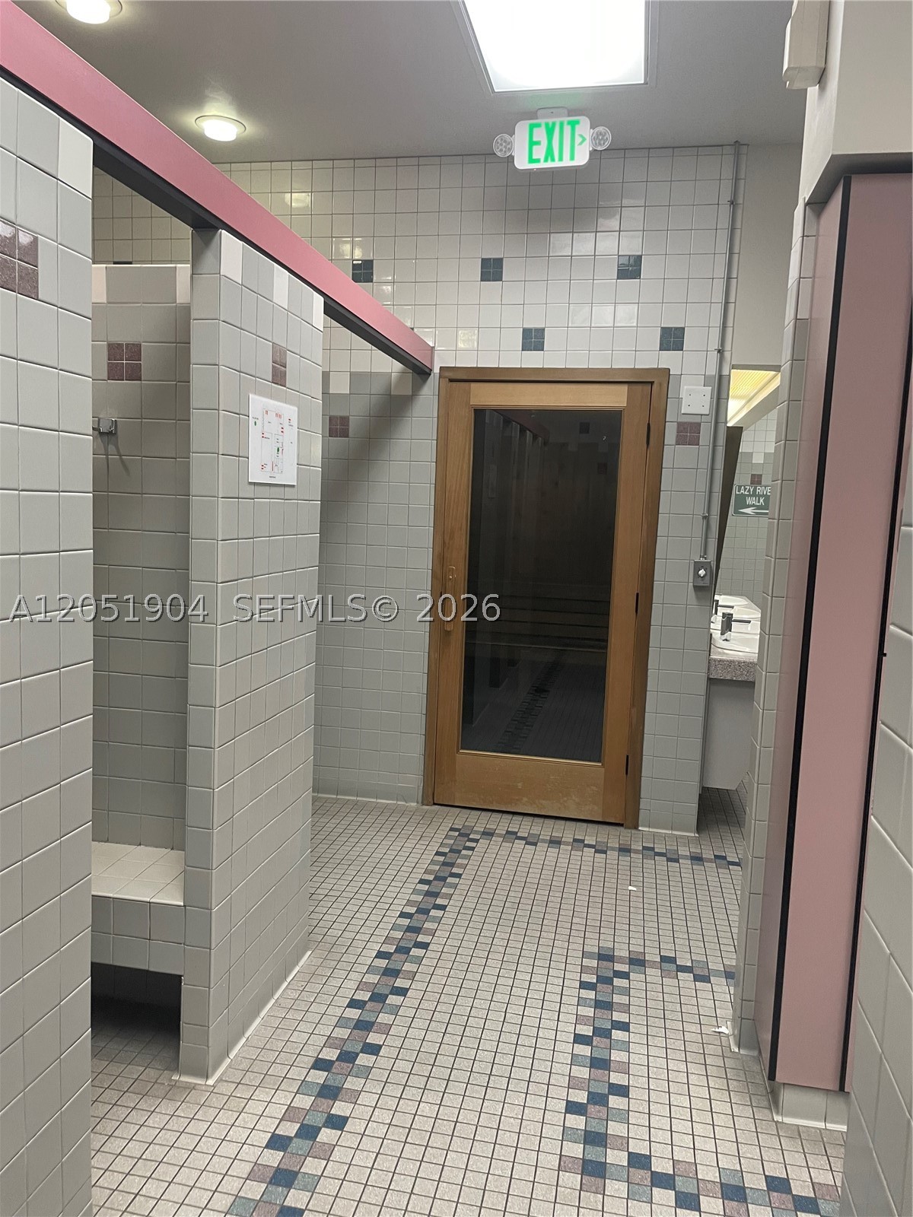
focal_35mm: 26
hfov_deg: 53.1
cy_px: 608
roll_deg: -1.4
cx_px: 456
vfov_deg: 67.3
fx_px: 914
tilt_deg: -2.4
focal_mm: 4.2
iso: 80
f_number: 1.6
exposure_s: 1/60
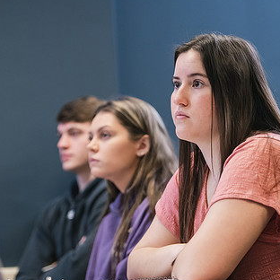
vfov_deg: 11.6
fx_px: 1373
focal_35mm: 150
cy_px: 147
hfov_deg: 11.6
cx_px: 188
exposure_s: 1/200
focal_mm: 95
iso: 1600
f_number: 3.2
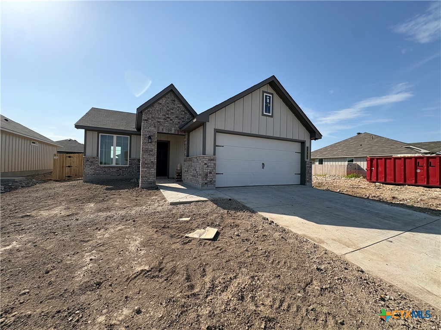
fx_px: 178
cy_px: 165
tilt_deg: -0.4
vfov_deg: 85.7
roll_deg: -1.1
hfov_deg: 102.1
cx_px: 220
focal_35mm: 14
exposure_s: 1/1449
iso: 50
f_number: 2.2
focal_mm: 2.22
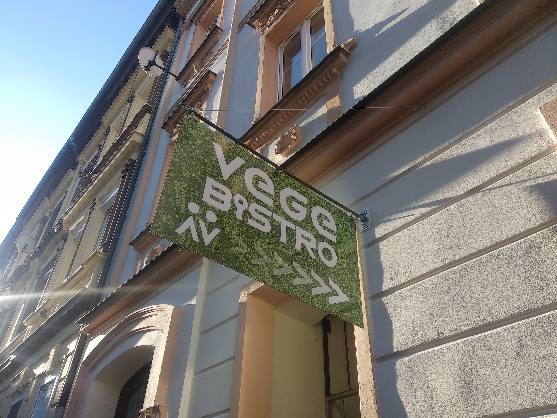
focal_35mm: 26
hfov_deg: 67.3
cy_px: 209
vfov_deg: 53.1
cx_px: 278
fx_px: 418
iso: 125
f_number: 2.2
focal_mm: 3.81
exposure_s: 1/321
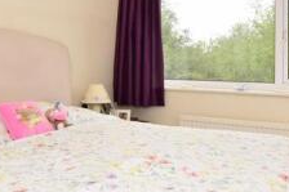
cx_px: 182
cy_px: 61
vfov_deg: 30.2
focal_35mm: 44
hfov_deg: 44.1
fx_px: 353
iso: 400
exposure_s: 1/100
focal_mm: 10
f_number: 7.1
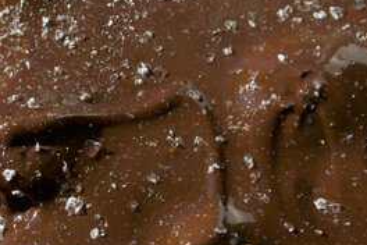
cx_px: -35
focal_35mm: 266
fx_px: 2714
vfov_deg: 5.2
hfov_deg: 7.7
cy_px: 103
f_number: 4.5
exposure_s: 1/400
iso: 100
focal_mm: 39
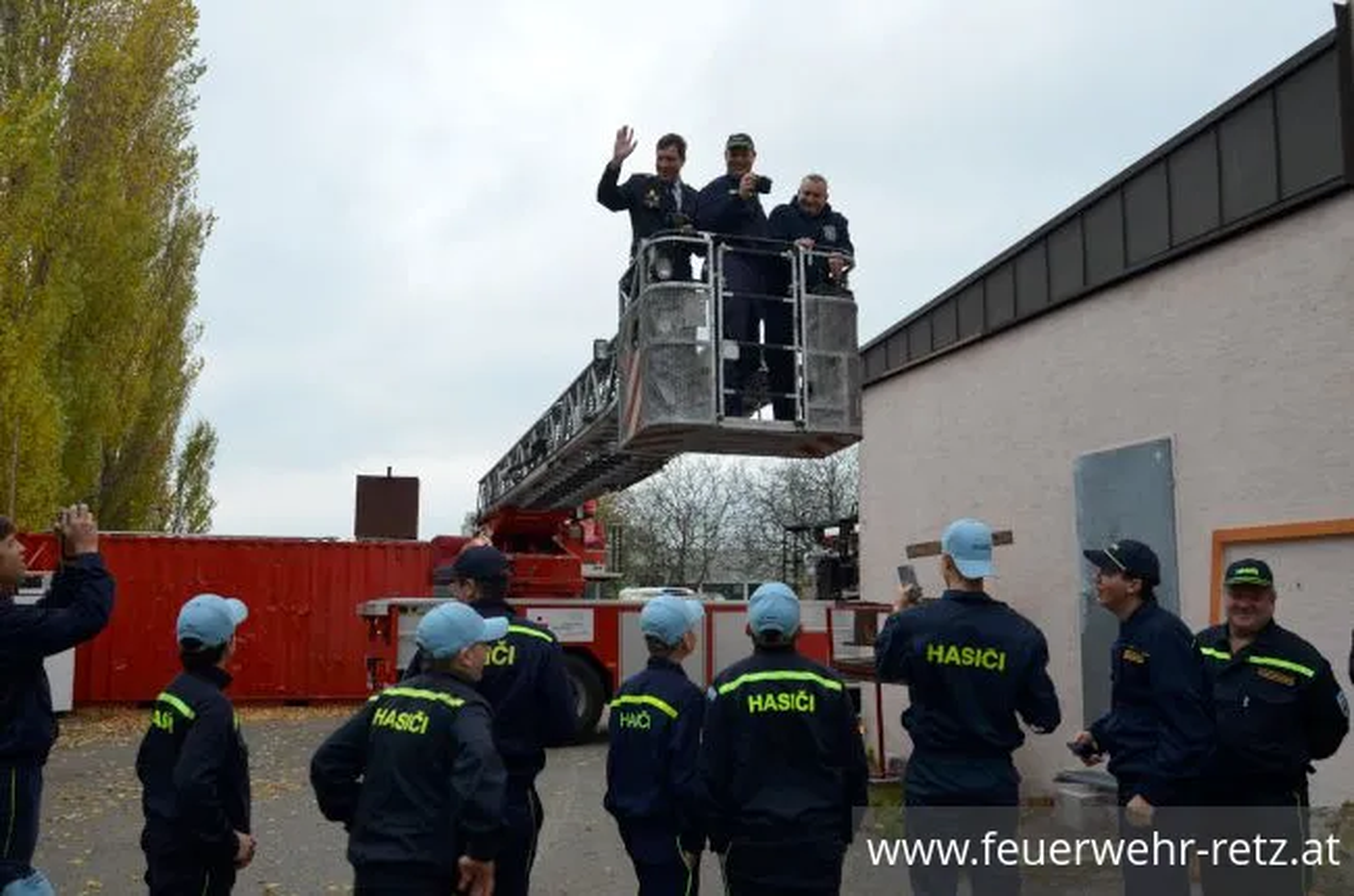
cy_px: 448
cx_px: 677
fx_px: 1182
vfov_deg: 41.5
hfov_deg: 59.6
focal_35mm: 32
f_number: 7.1
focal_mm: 21
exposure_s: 1/200
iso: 200
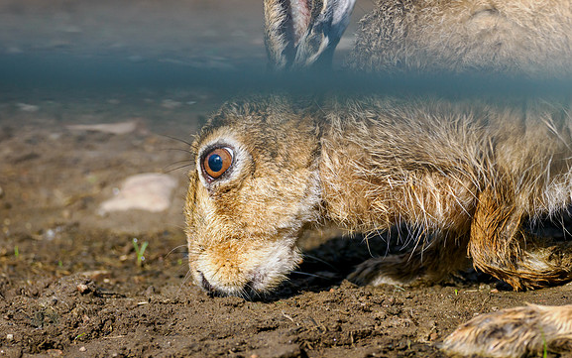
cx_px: 286
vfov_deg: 2.1
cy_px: 200
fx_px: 9980
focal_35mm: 640
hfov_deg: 3.3
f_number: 4
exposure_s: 1/2500
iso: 500
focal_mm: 300
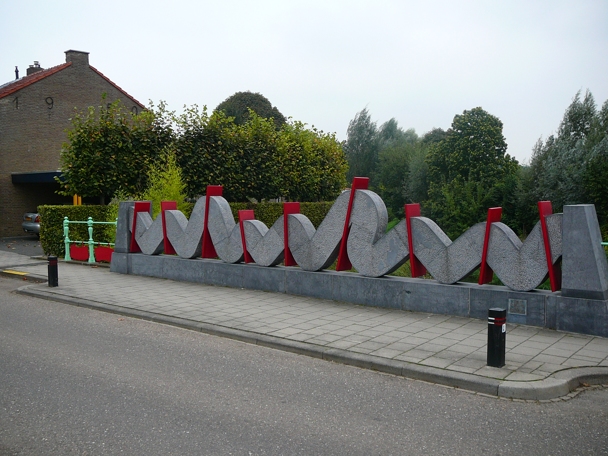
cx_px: 304
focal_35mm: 35
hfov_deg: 52.6
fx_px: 615
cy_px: 228
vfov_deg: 40.7
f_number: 2.8
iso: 80
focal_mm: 5.2
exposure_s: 1/100
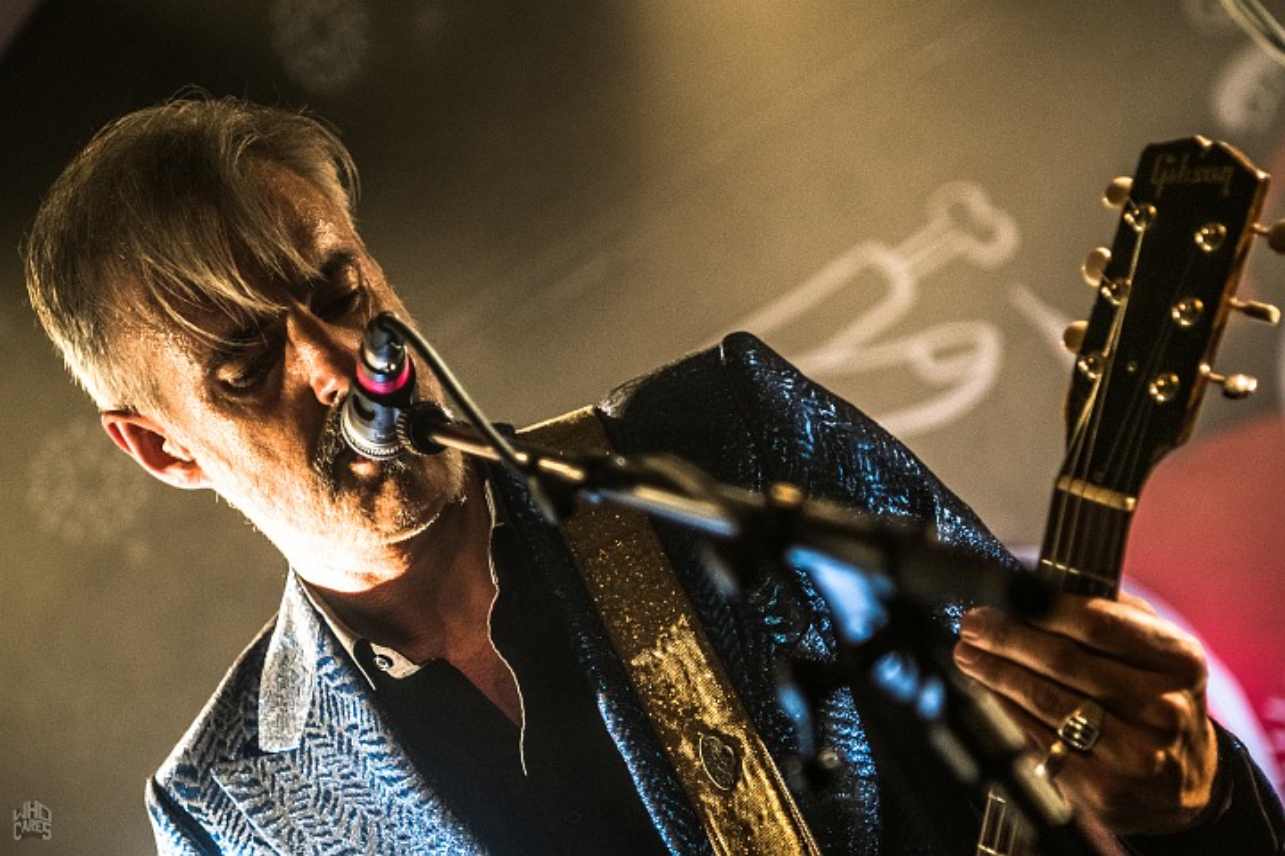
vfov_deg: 16.3
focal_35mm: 84
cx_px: 642
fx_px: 2998
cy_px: 428
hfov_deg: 24.2
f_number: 2.8
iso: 640
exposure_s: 1/100
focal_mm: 56
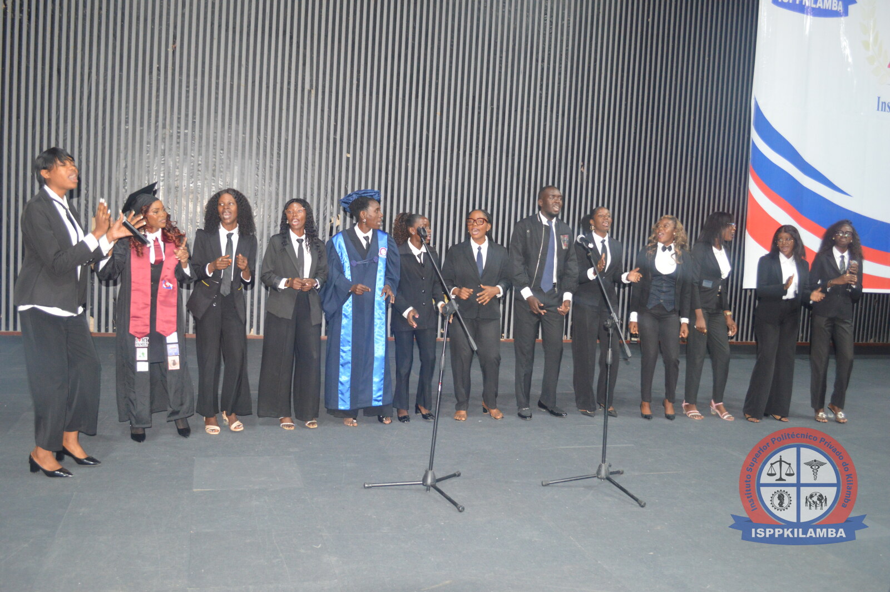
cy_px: 296
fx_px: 815
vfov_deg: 39.9
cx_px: 445
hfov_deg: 57.3
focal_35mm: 33
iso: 1250
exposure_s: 1/60
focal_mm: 22
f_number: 3.8
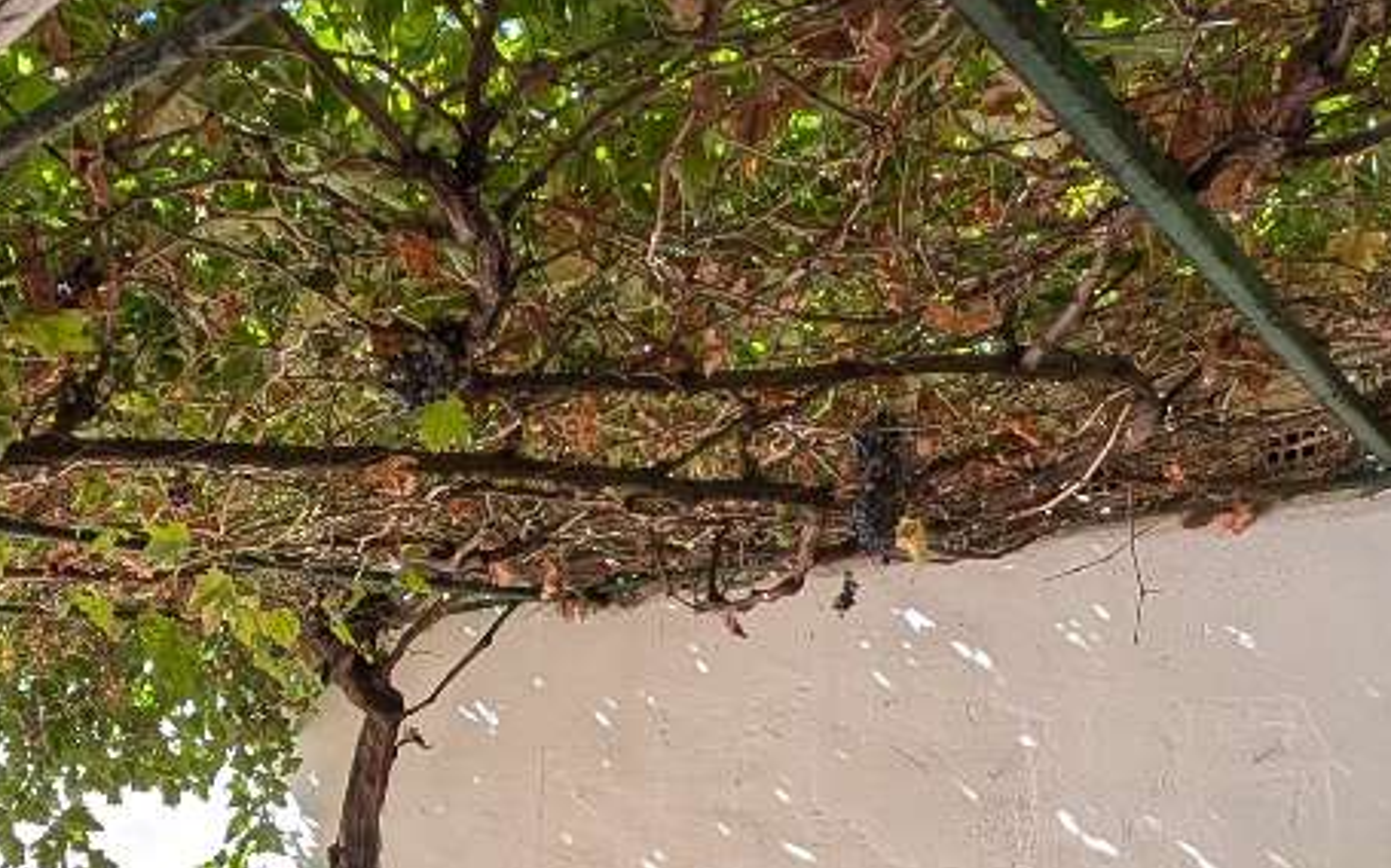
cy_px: 955
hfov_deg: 42.7
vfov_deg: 27.8
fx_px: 1592
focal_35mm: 42
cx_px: 101
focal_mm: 2.23
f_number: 1.95
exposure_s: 1/334
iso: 41
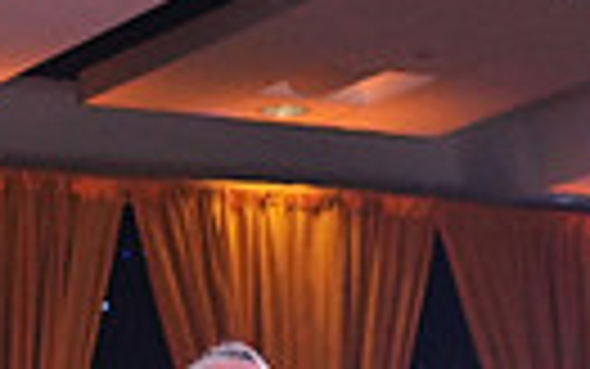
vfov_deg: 5.5
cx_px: -234
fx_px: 3780
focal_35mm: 235
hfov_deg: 8.8
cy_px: 772
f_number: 4
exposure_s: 1/400
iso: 1600
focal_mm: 35
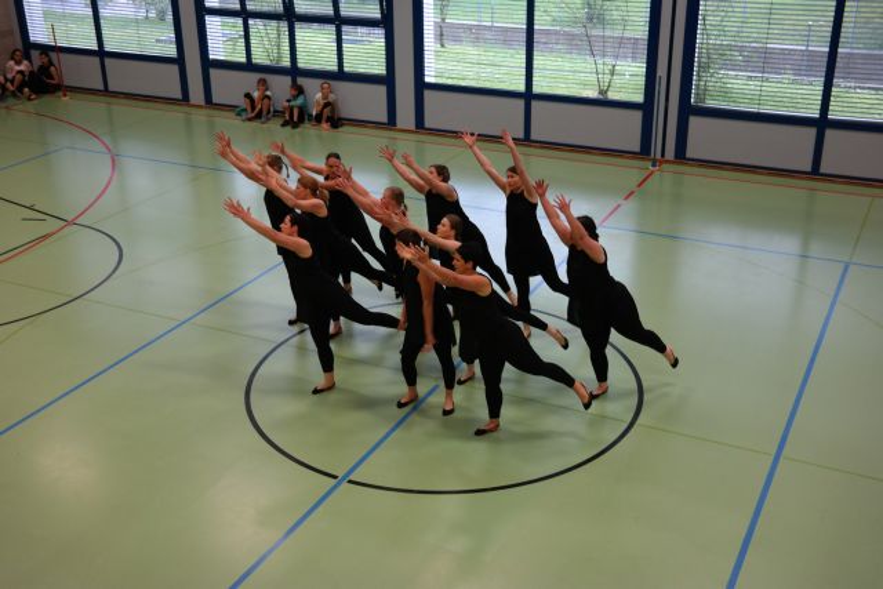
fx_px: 1006
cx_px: 442
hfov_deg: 47.4
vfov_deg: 32.6
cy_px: 294
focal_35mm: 41
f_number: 4
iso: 400
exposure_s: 1/50
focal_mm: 27
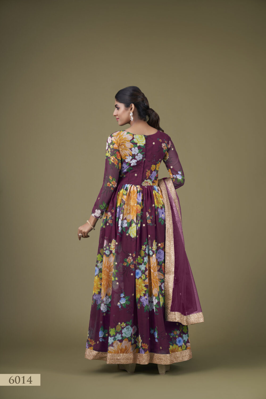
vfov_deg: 30.1
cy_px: 200
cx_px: 133
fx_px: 743
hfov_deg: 20.3
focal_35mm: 67
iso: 100
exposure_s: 1/160
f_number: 5
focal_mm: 67
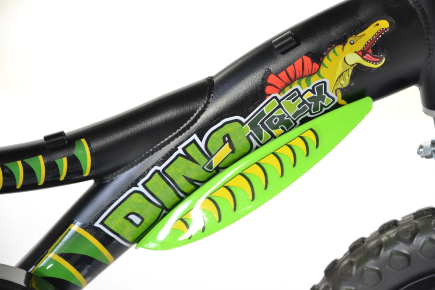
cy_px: 145
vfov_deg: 8.7
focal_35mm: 158
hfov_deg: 13.0
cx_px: 218
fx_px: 1903
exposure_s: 1/50
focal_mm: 105
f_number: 6.3
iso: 400
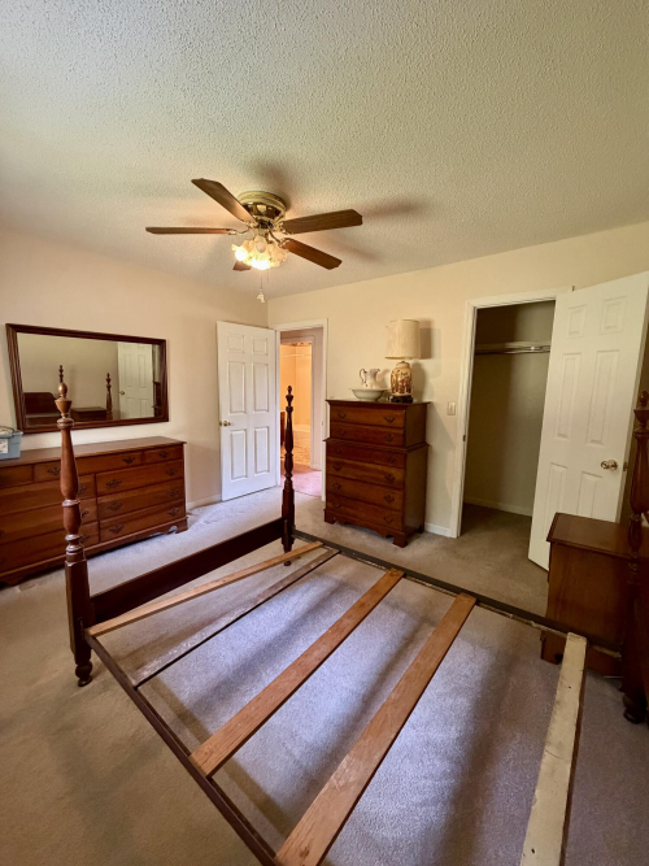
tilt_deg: -8.6
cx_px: 324
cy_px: 433
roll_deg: -0.8
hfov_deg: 85.7
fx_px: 350
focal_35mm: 14
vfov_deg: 102.1
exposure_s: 1/60
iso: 640
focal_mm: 2.22
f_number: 2.2
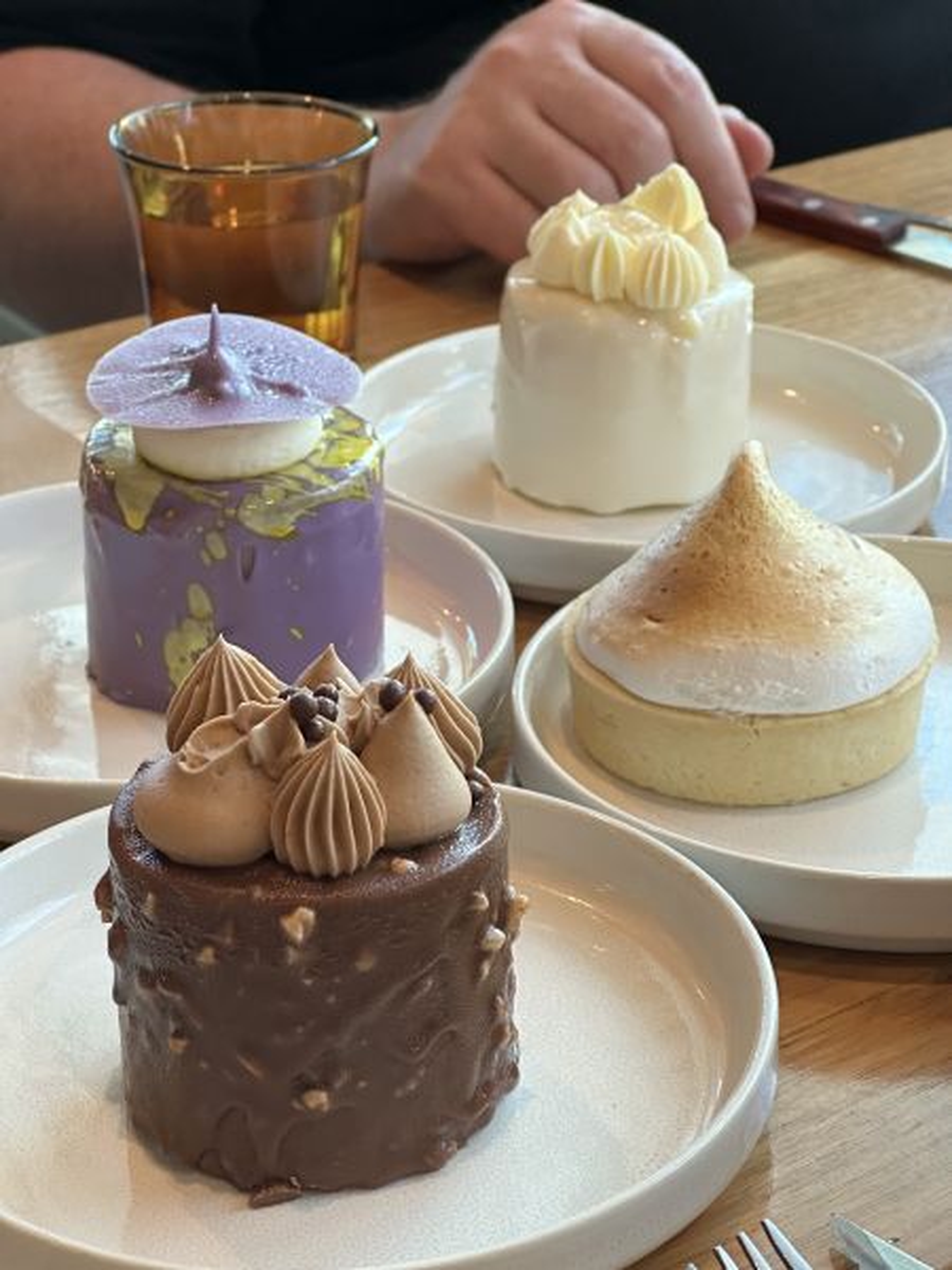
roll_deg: +0.4
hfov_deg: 19.1
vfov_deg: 25.3
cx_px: 476
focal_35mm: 77
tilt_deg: -25.5
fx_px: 2824
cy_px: 635
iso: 200
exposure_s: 1/50
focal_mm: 9
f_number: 2.8
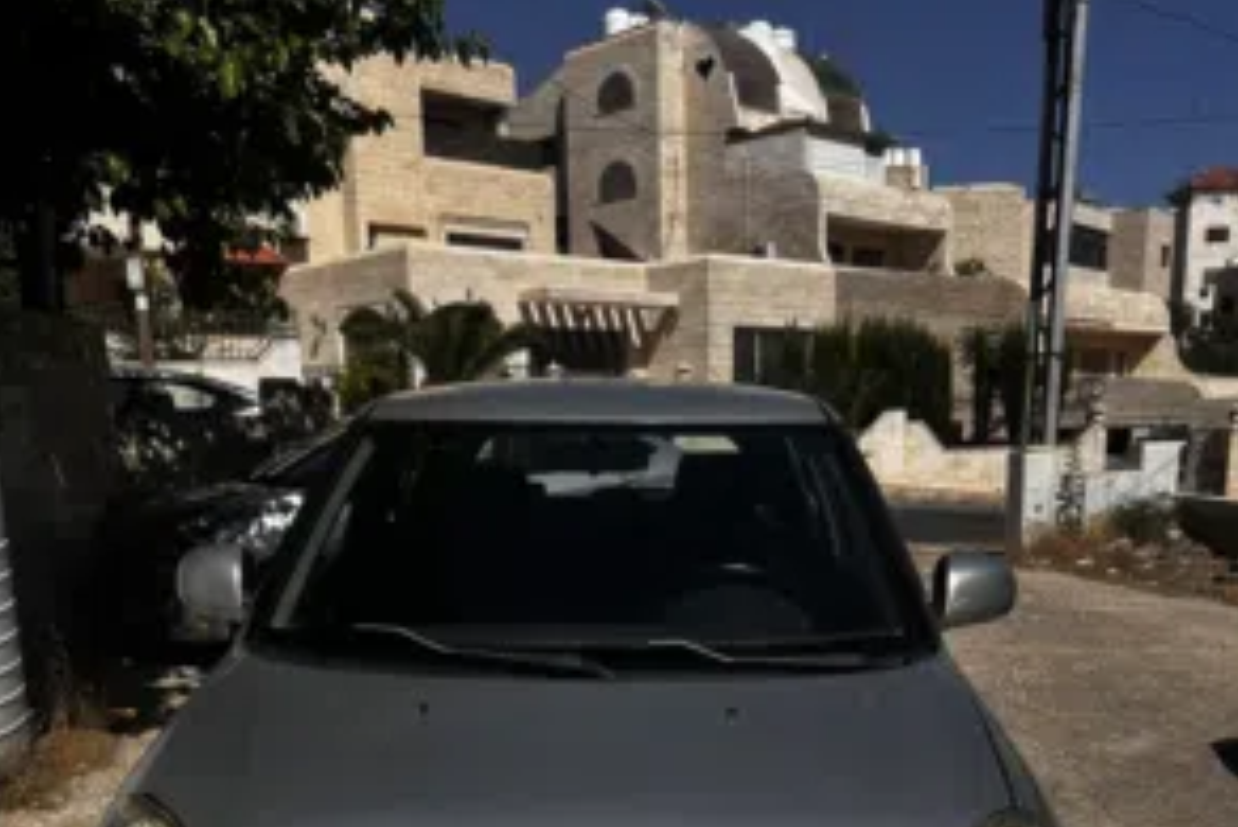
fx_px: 1273
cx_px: 606
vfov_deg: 34.4
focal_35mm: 37
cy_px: 708
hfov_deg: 51.9
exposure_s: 1/10309
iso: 50
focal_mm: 5.7
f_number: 1.5
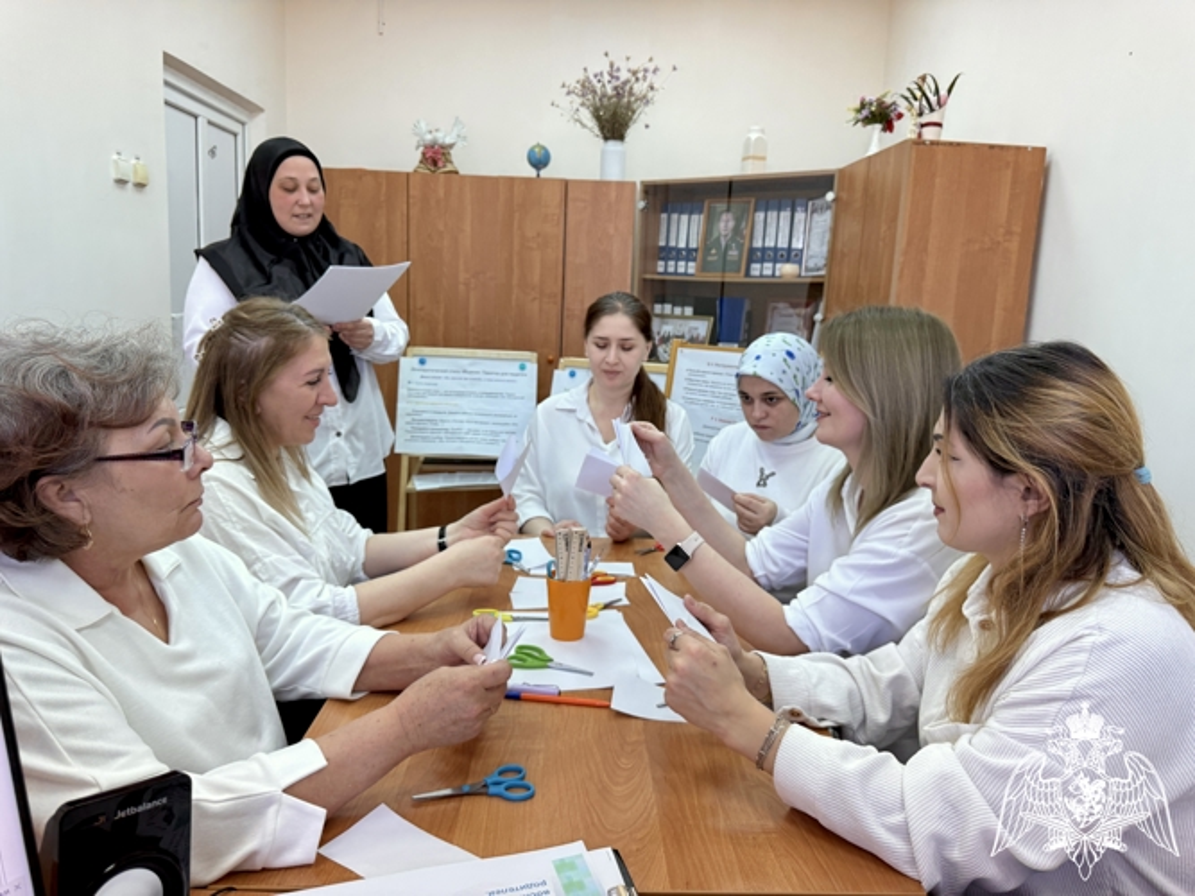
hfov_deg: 71.6
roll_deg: -2.2
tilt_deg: -8.6
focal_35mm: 24
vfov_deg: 56.8
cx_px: 598
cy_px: 448
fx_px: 828
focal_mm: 6.76
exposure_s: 1/100
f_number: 1.78
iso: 125
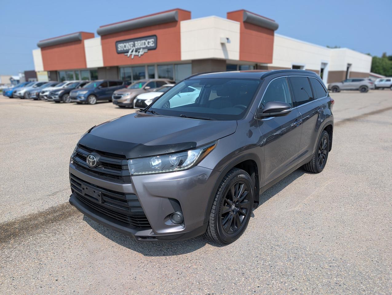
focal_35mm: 24
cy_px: 148
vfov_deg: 56.9
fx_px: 272
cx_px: 196
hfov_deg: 71.5
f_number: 1.68
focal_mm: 6.9
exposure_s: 1/1404
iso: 20
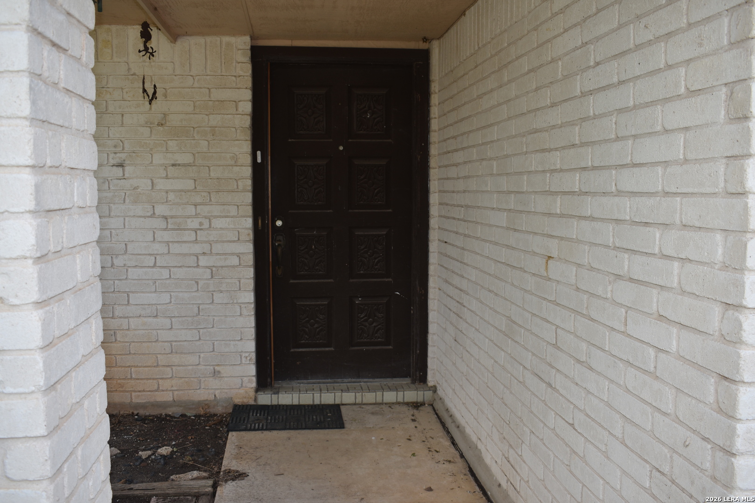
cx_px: 378
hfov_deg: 57.2
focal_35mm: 33
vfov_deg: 40.0
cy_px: 252
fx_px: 692
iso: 100
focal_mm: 22
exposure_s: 1/125
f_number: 5.6
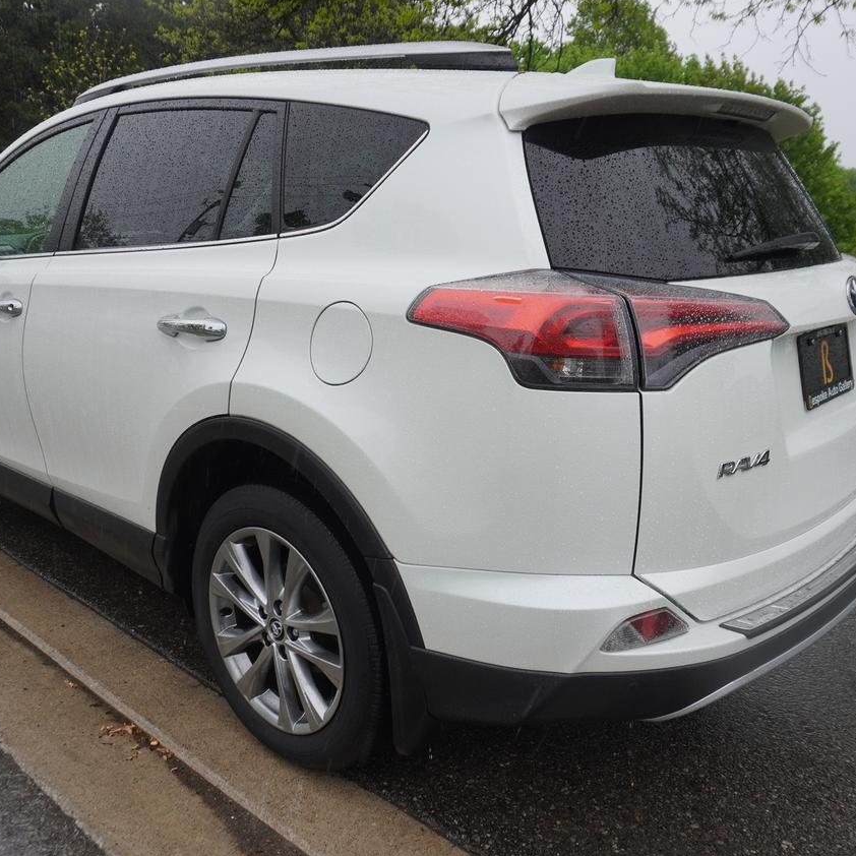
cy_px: 430
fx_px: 867
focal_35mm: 31
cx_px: 408
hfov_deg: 52.5
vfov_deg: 52.5
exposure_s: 1/160
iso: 200
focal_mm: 16
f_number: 5.6
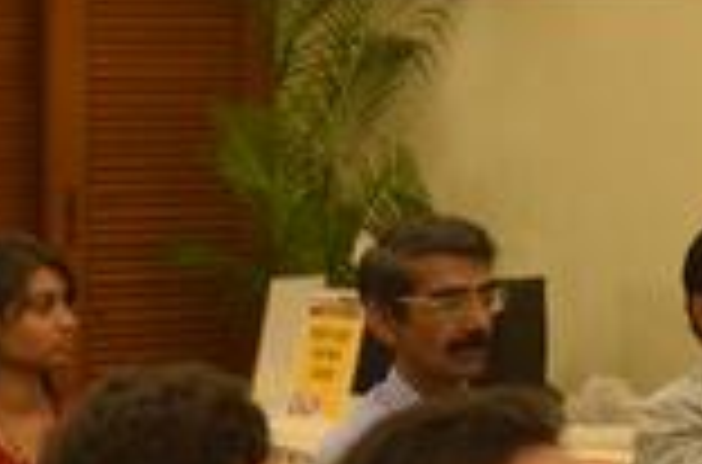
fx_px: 4491
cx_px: 306
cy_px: 151
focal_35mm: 231
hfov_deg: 8.9
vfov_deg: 5.9
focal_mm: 40
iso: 2500
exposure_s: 1/80
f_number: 5.3
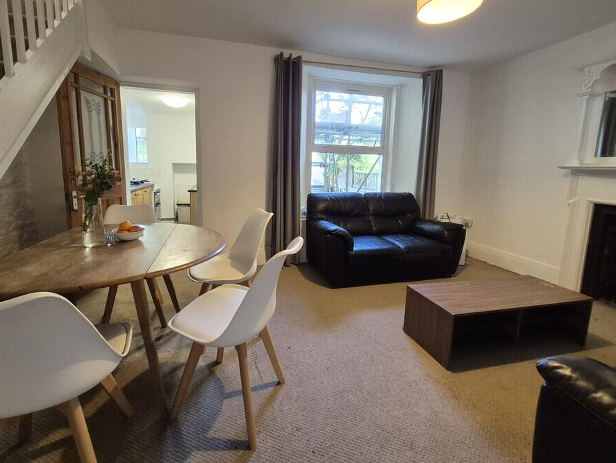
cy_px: 207
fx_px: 267
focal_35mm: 15
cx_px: 286
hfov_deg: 98.0
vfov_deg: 81.5
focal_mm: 1.74
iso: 400
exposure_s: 1/50
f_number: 2.2
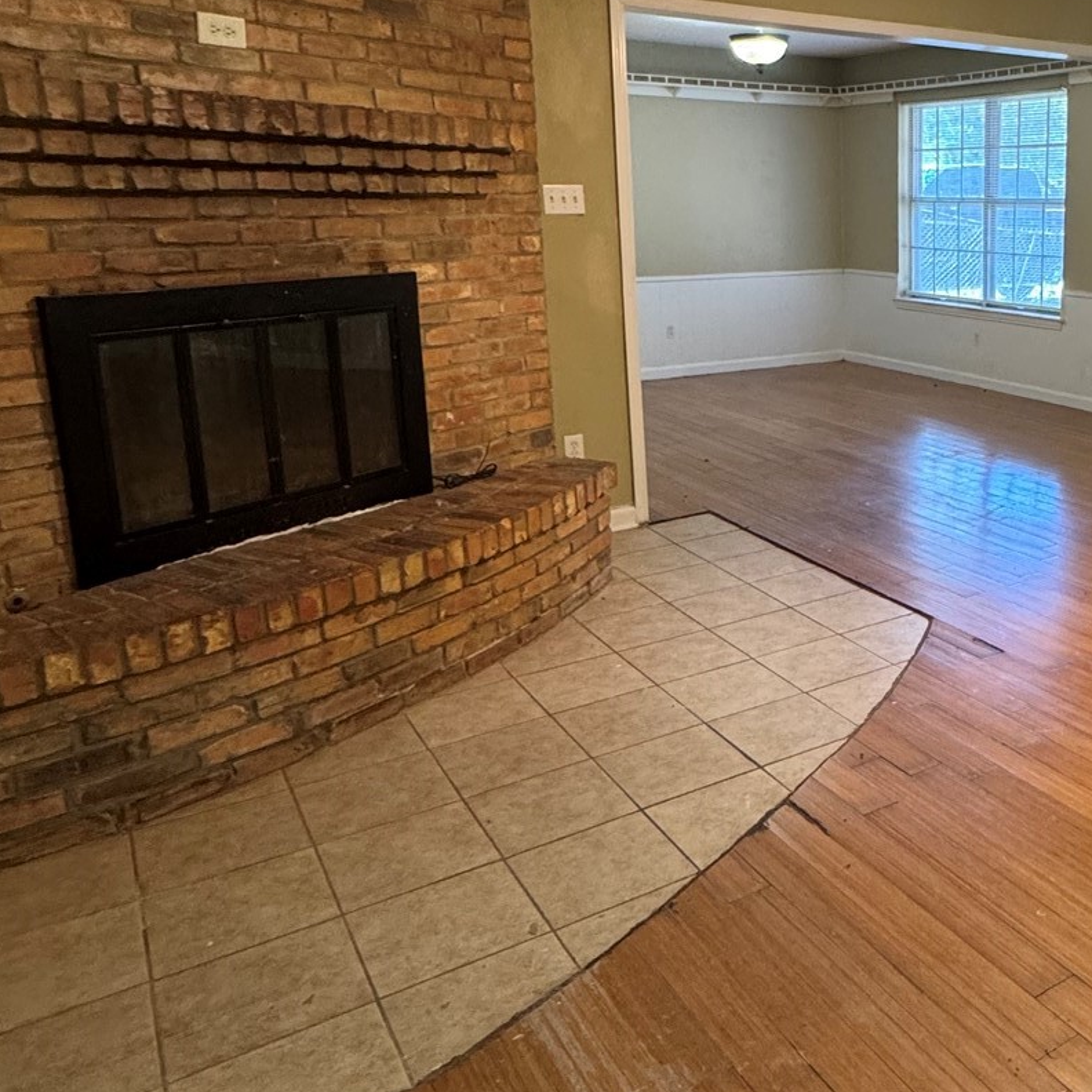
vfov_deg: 50.7
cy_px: 423
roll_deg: +0.1
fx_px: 1142
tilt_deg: -12.6
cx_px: 962
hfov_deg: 46.6
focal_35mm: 32
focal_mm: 2.22
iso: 250
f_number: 2.2
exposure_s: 1/60
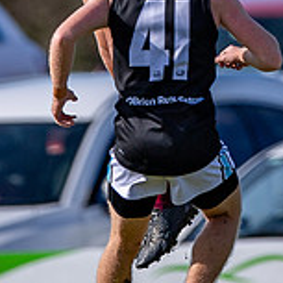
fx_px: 26703
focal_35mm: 2887
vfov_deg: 0.6
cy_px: -311
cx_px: 324
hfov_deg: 0.6
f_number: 4
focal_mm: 500
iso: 160
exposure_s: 1/1600
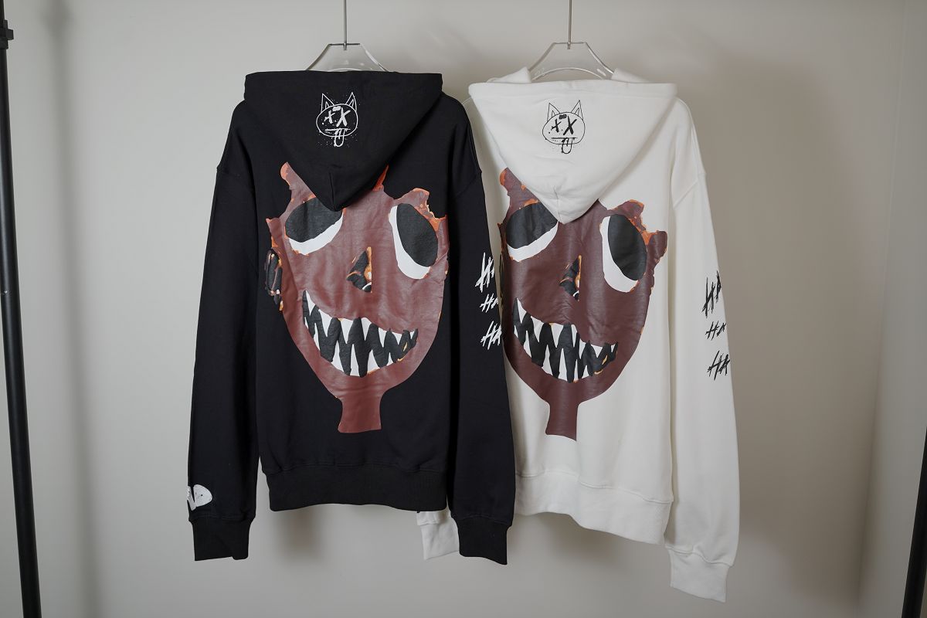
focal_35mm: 35
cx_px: 464
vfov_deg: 37.9
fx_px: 901
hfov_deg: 54.4
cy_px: 309
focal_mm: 35
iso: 800
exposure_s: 1/640
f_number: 3.2
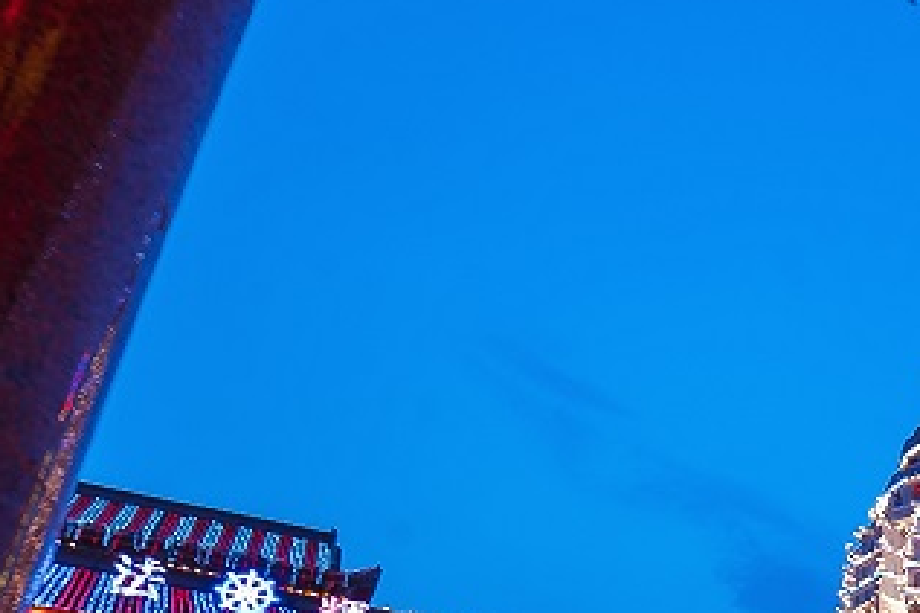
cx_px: 1187
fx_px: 1200
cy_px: 497
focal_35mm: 47
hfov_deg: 32.1
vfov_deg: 28.0
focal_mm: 14
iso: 160
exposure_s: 1/1.25
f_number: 8
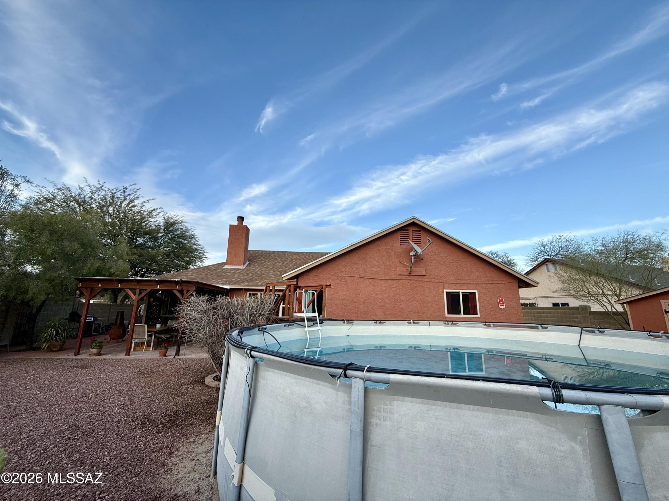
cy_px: 250
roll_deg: -1.2
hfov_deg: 102.1
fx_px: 271
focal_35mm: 14
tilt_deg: +12.2
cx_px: 334
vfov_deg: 85.7
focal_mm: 2.22
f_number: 2.2
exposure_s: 1/347
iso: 50
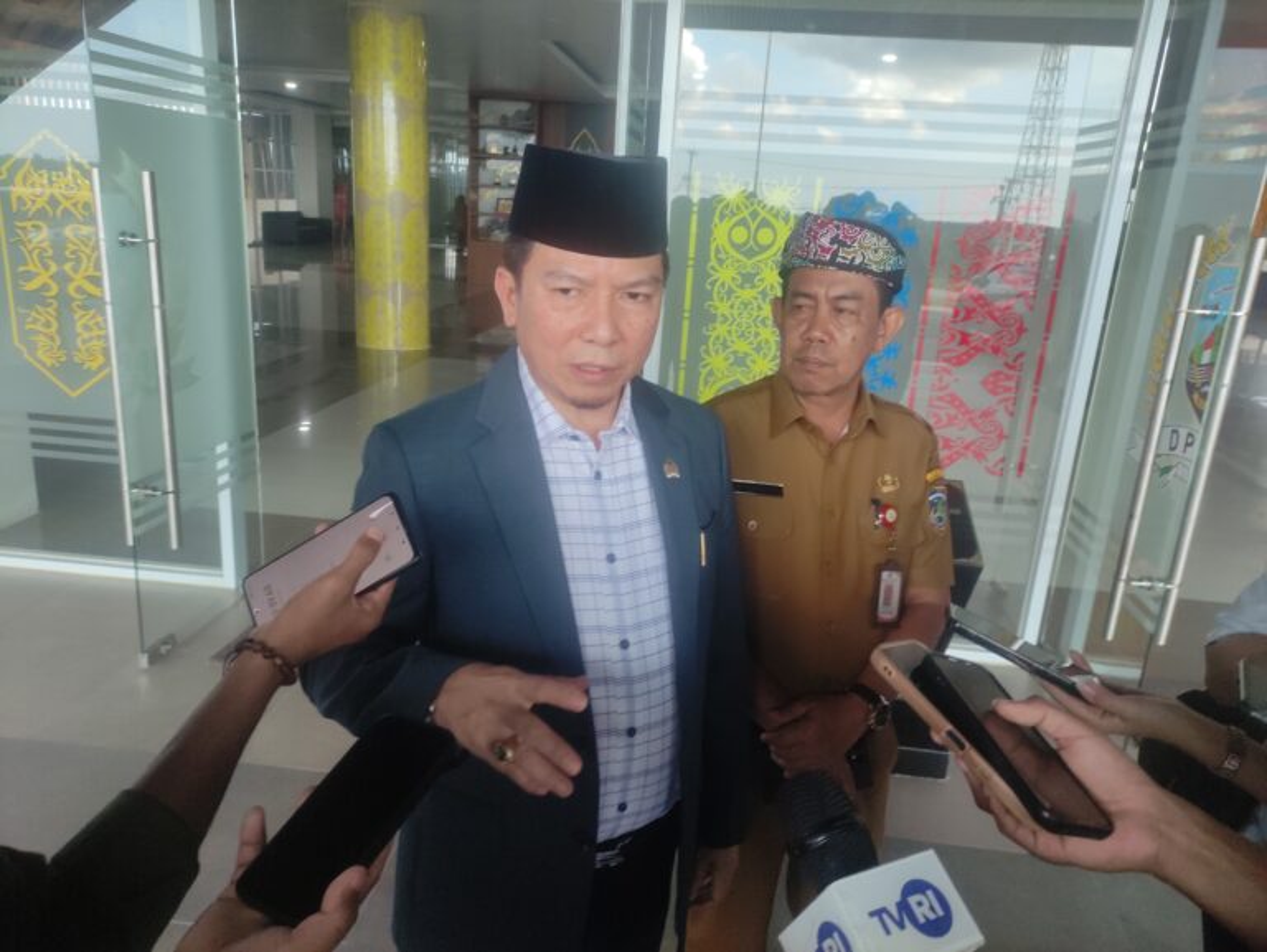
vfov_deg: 54.9
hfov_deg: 69.4
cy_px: 476
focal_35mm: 25
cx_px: 634
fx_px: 916
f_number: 1.89
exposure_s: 1/100
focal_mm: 5.43
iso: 183
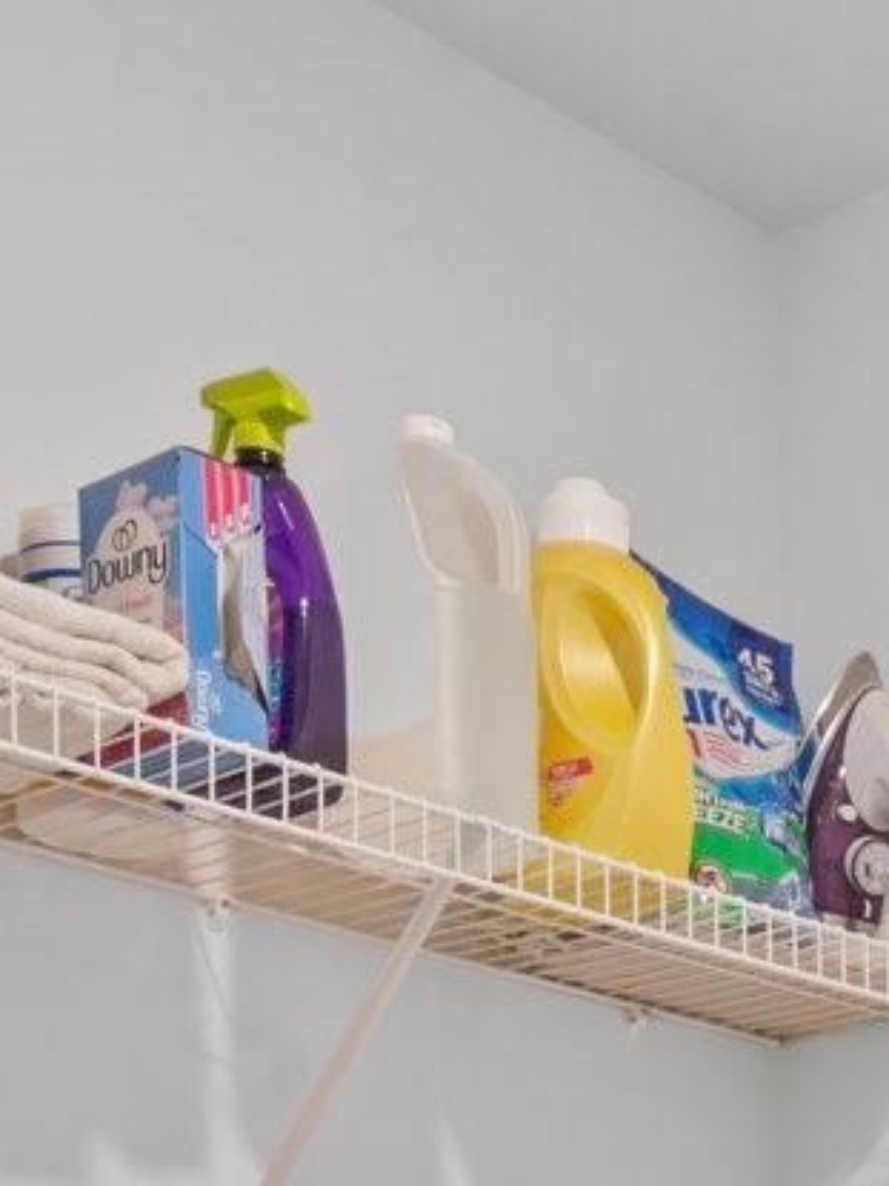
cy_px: 1768
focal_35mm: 76
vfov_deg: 21.6
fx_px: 2604
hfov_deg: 17.5
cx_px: 1303
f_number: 11
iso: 100
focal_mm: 16
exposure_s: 1
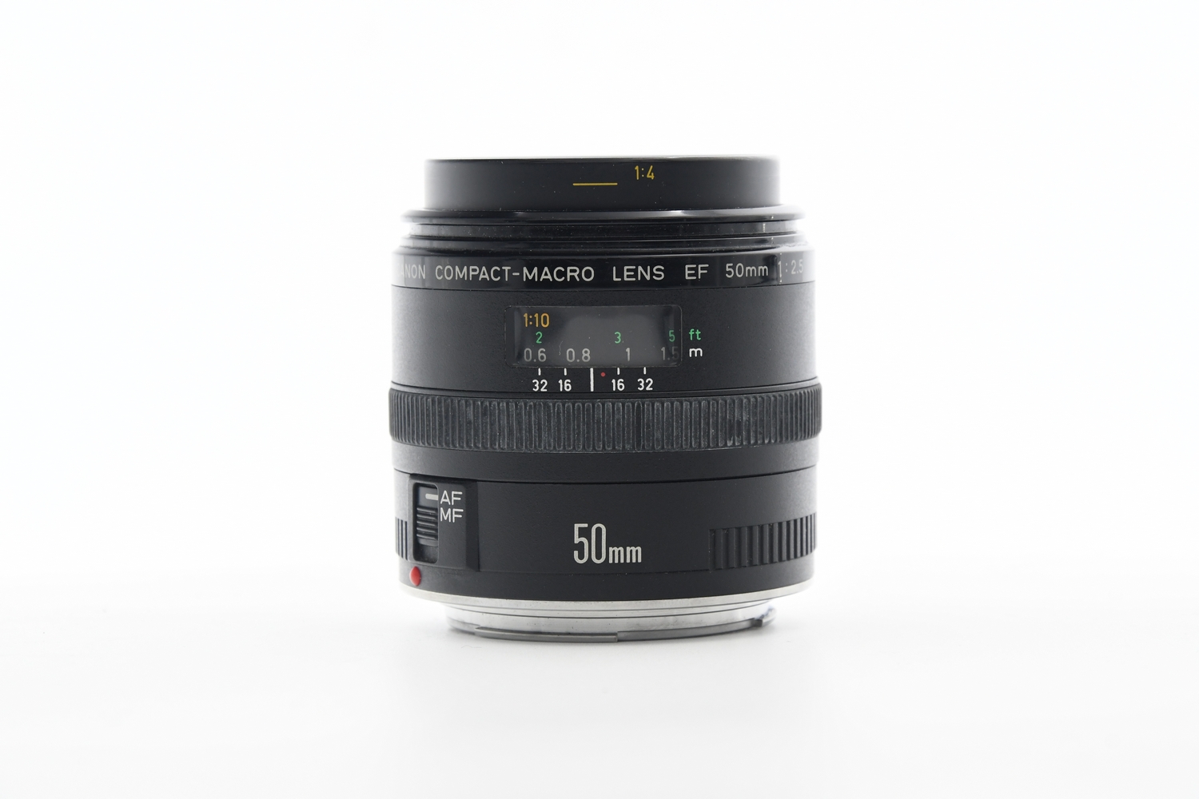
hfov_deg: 17.1
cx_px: 600
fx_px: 3996
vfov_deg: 11.4
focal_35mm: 120
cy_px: 400
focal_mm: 80
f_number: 8
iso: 1000
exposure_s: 1/125
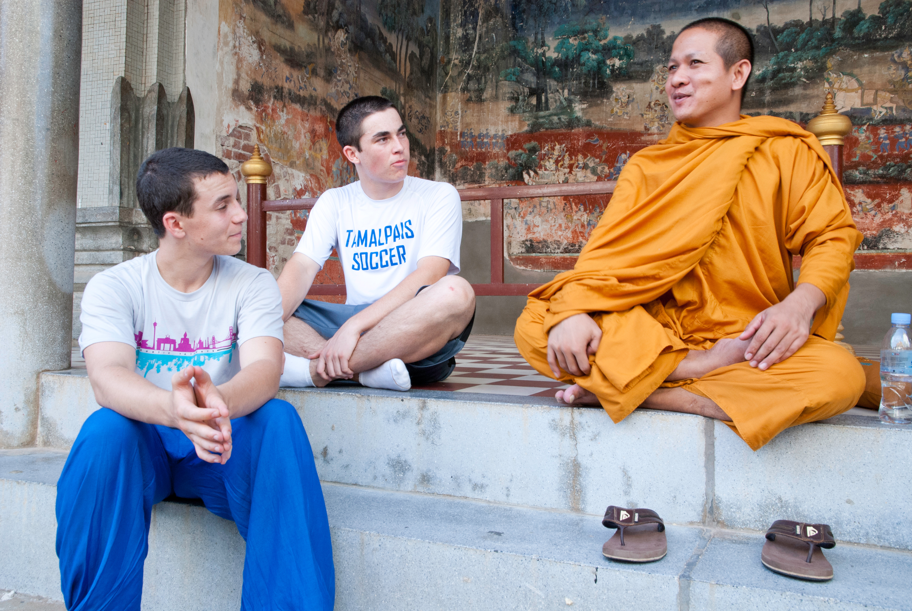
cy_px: 306
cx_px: 456
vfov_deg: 40.1
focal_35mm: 33
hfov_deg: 57.2
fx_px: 837
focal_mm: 22
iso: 200
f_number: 9
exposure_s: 1/30
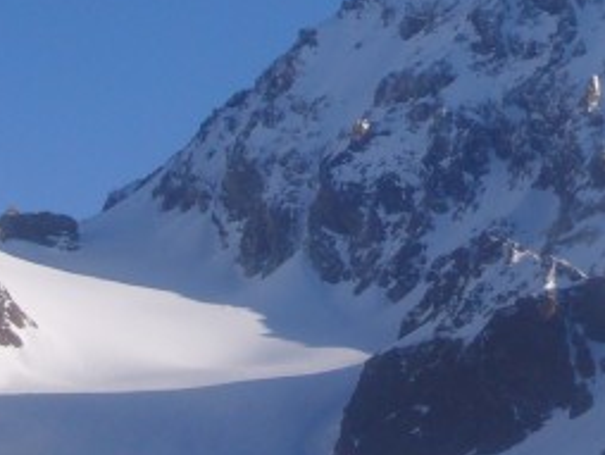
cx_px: 724
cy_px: 143
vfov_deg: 7.0
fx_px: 3744
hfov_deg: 9.1
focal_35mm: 214
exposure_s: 1/250
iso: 80
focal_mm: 11.2
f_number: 9
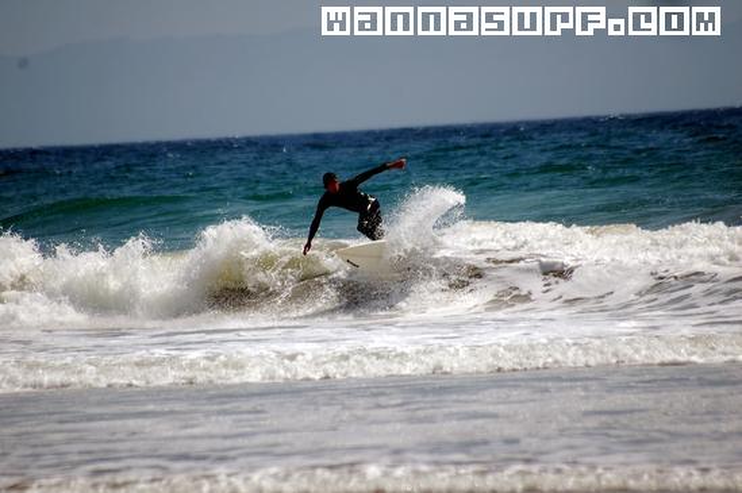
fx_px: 7413
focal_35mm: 360
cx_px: 371
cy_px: 246
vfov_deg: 3.8
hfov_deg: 5.7
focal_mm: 240
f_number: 5.6
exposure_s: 1/1250
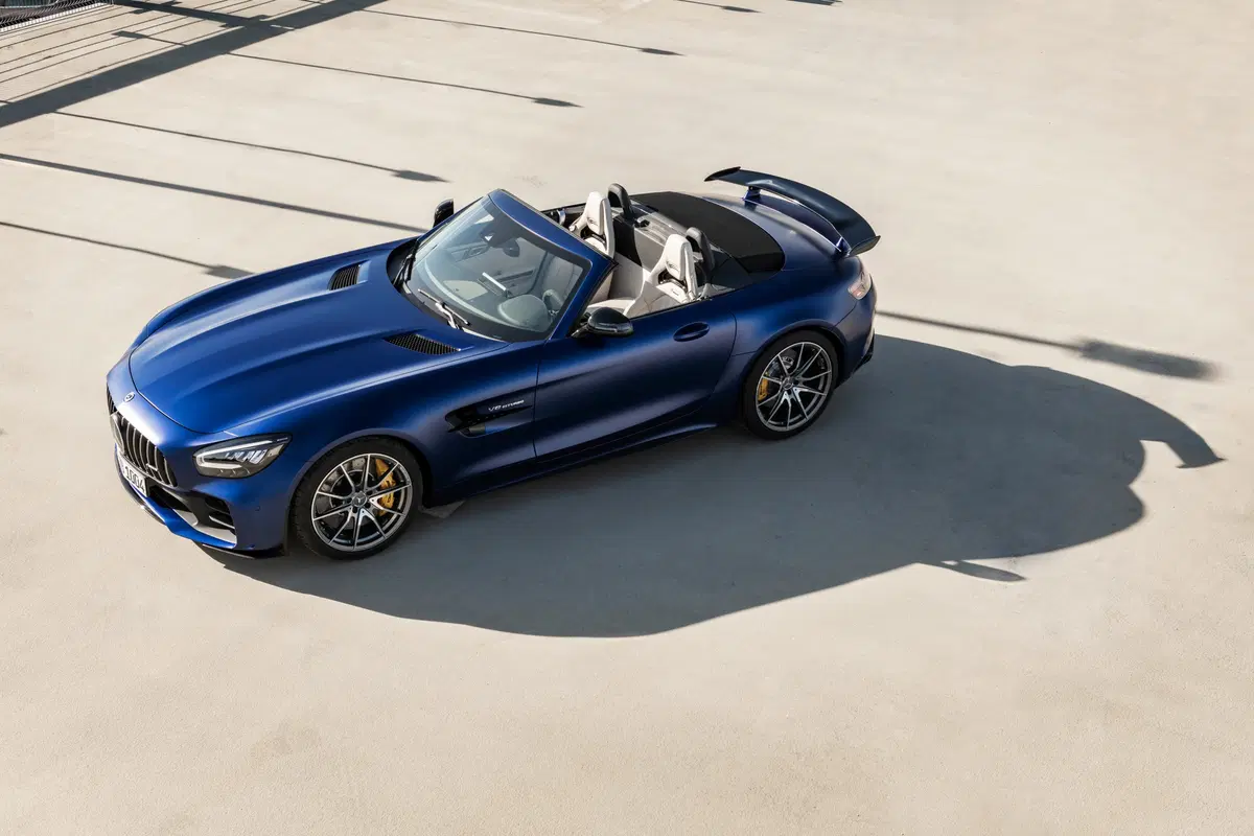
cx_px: 627
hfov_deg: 46.4
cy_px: 418
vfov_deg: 31.9
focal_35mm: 42
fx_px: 1463
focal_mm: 42
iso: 100
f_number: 11
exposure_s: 1/80
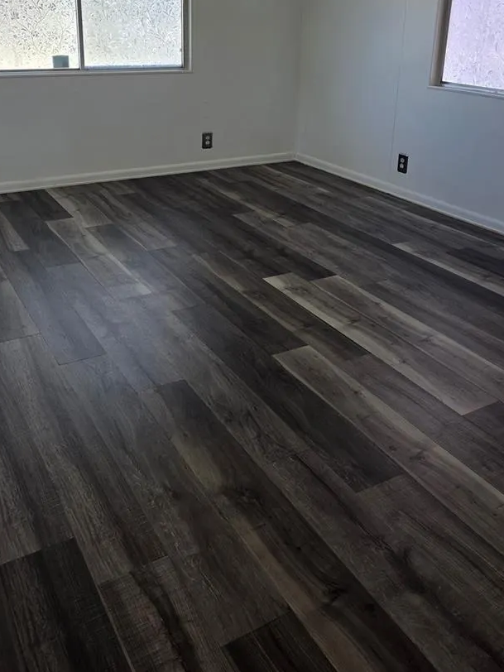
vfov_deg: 52.4
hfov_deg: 41.8
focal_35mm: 34
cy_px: 199
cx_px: 242
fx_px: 660
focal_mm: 6.25
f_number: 1.7
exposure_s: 1/180
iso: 40
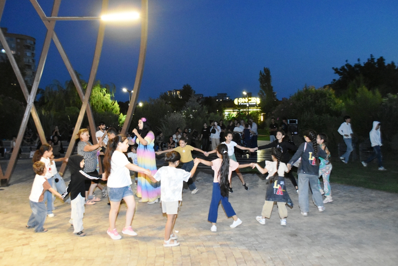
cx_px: 199
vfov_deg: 43.6
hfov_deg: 61.9
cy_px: 133
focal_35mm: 30
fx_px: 332
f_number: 3.8
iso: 6400
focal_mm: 20
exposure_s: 1/60
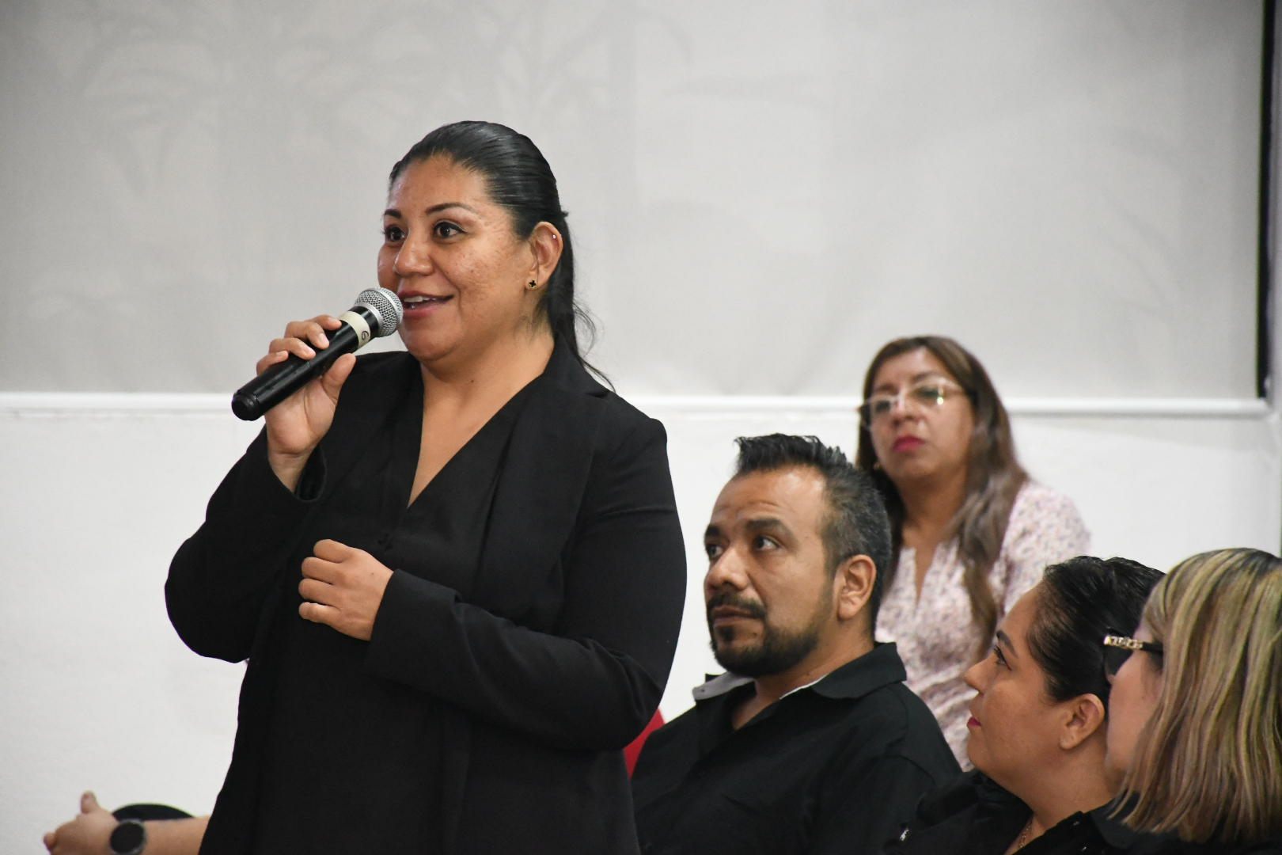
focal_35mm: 210
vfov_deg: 6.5
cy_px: 428
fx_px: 7478
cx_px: 641
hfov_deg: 9.8
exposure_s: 1/100
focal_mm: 140
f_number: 6.3
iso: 8000
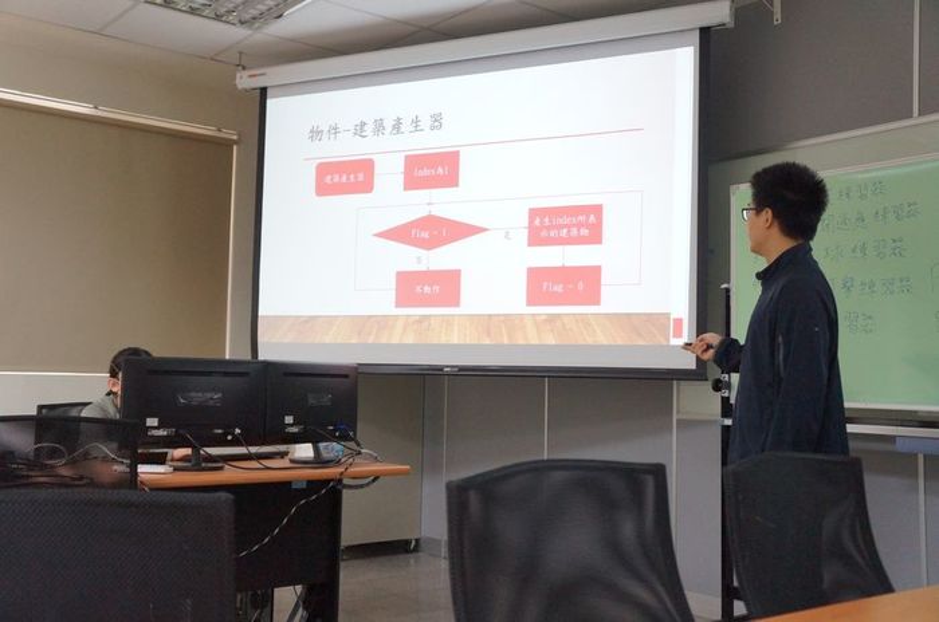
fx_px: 1015
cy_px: 311
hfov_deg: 49.6
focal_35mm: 39
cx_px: 470
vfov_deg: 34.1
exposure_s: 1/160
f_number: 4
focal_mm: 26
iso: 2500
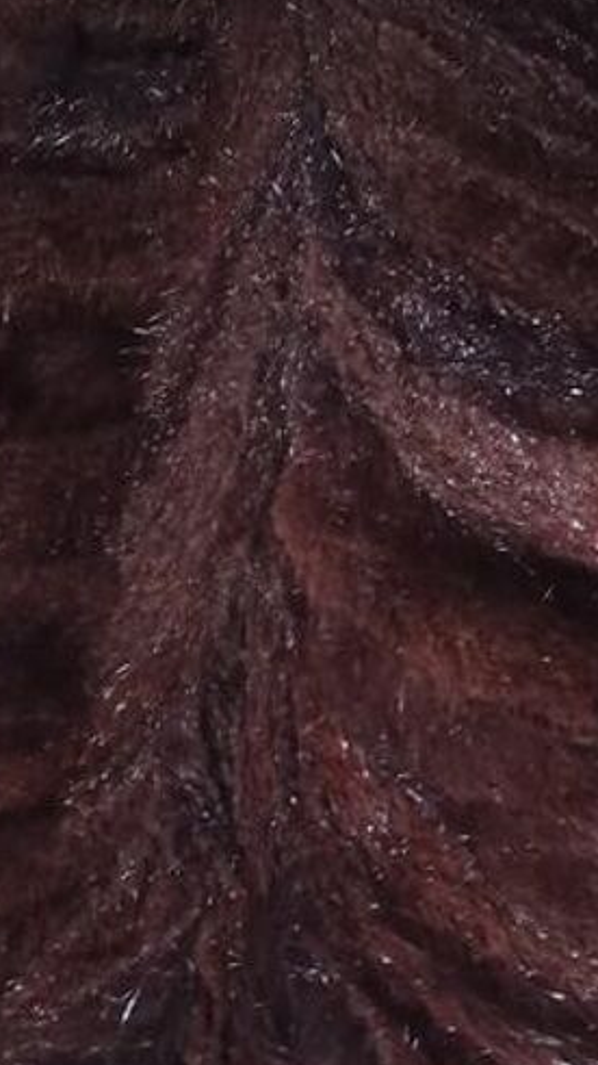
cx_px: 713
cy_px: 409
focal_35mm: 83
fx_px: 2341
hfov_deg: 14.1
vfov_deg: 25.5
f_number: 1.79
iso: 569
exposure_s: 1/25
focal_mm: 4.74
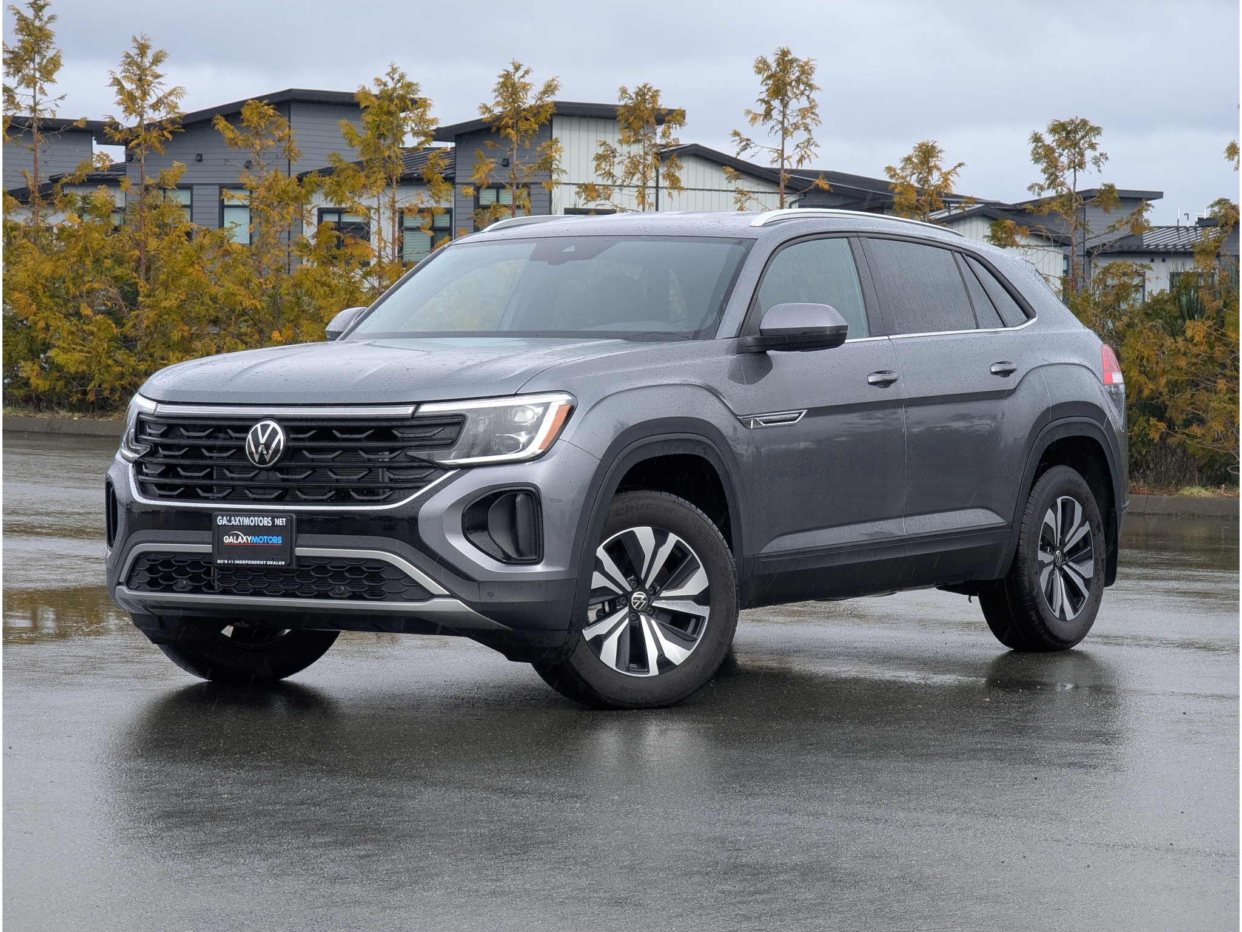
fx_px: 3803
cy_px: 466
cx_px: 621
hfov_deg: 18.5
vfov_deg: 14.0
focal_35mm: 106
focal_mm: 19
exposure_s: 1/227
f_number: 3.5
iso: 33
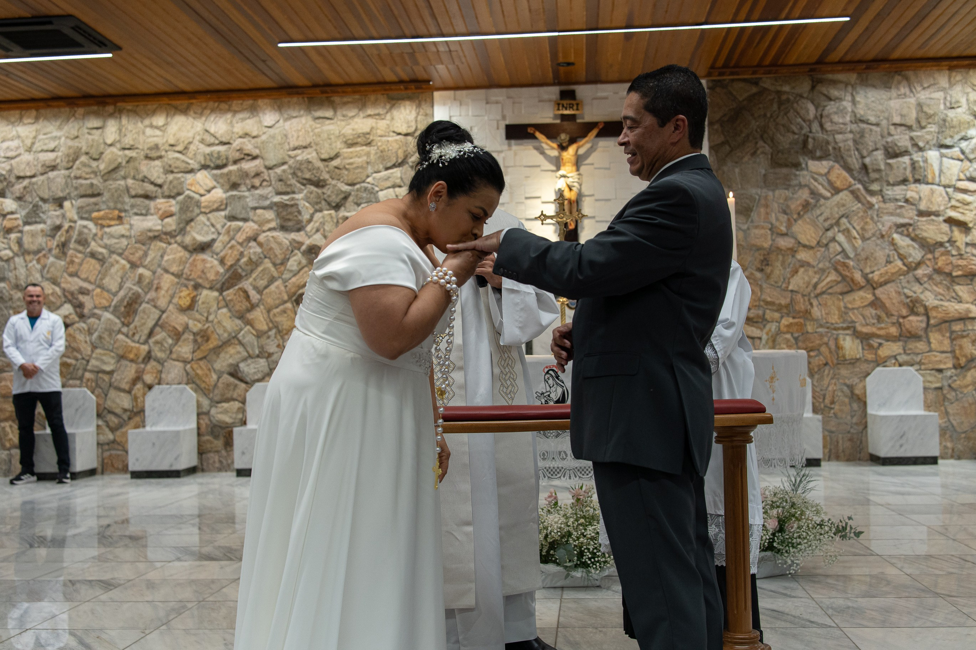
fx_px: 1098
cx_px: 488
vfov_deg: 33.0
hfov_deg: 47.9
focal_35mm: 40
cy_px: 325
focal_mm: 27
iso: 500
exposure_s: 1/160
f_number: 2.8
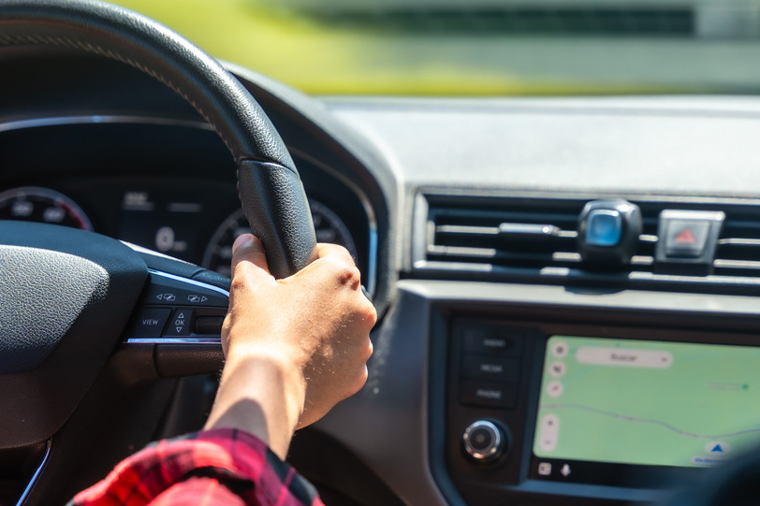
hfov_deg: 20.4
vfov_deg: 13.7
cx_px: 379
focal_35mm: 100
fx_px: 2108
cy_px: 308
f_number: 2.8
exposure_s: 1/400
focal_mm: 67.6
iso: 100
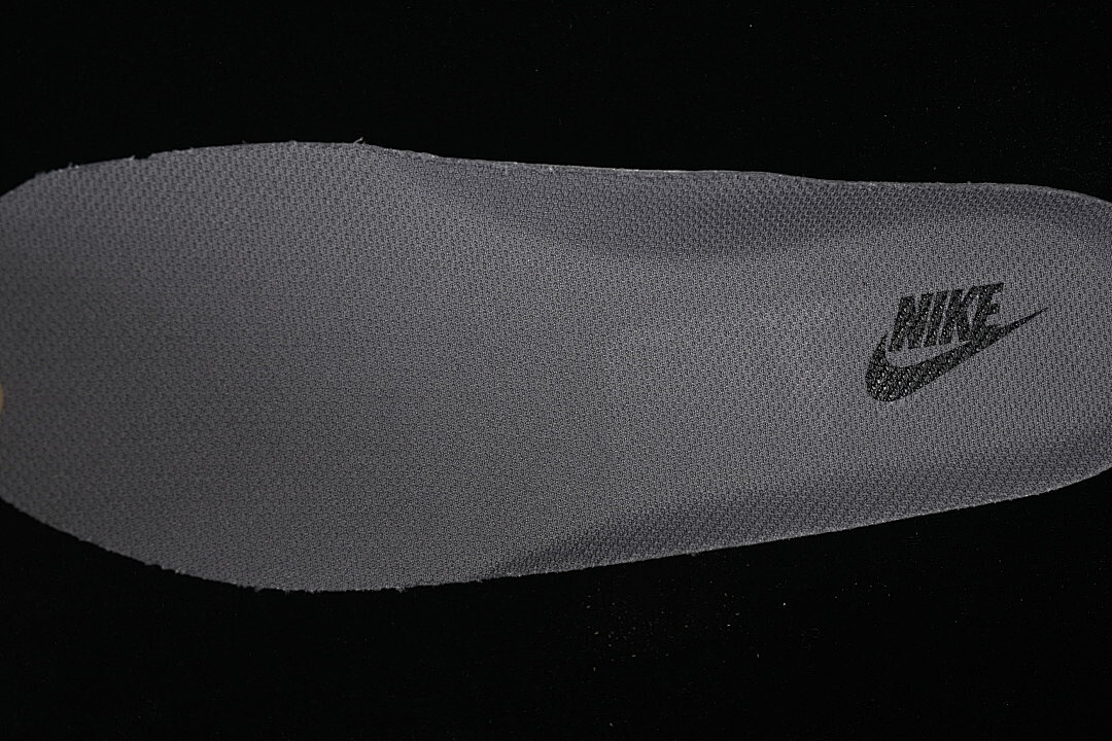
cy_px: 370
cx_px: 556
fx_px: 2316
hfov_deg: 27.0
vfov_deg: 18.2
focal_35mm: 75
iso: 160
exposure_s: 1/60
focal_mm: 50
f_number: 7.1
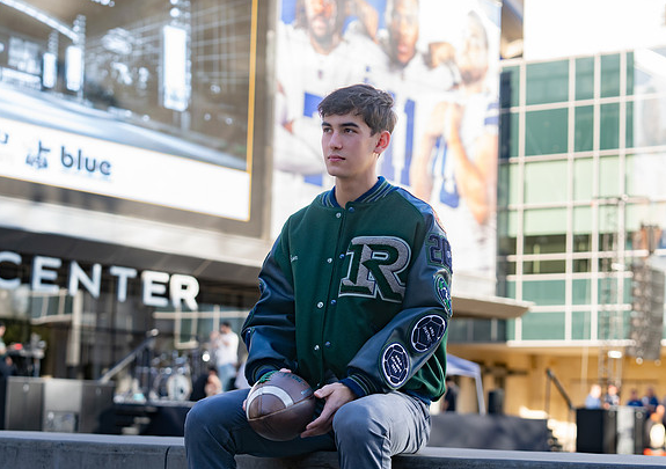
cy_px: 245
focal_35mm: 81
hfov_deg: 24.6
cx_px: 359
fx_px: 1525
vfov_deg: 17.5
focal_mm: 71
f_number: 4
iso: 200
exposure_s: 1/320
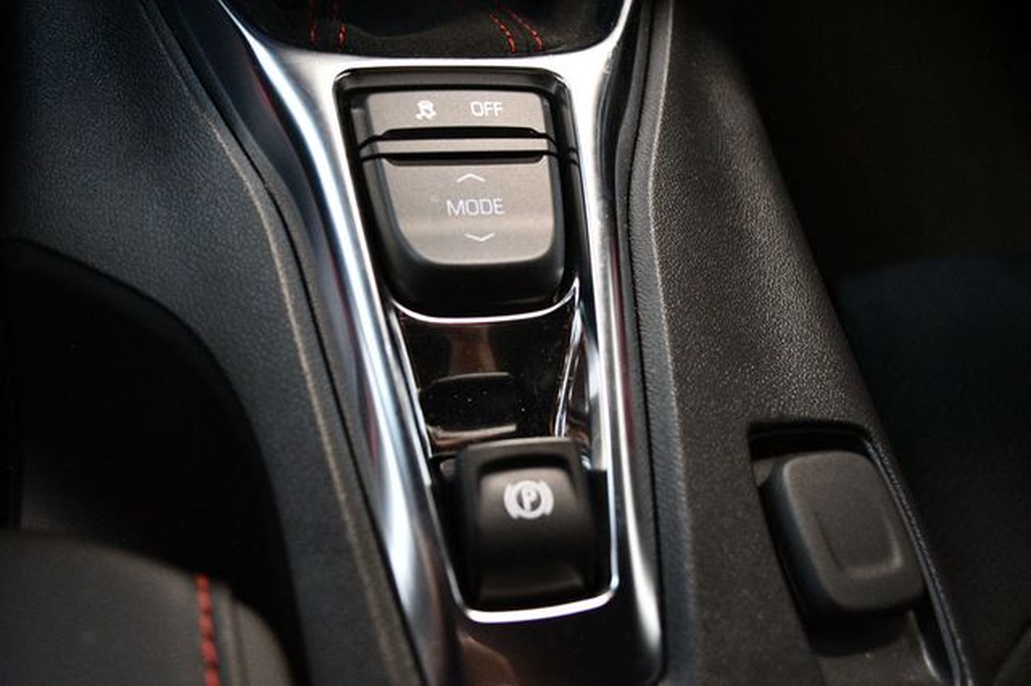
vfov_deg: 39.9
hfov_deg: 57.2
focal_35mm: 33
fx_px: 945
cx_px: 516
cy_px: 343
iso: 5000
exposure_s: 1/60
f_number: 4
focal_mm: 22
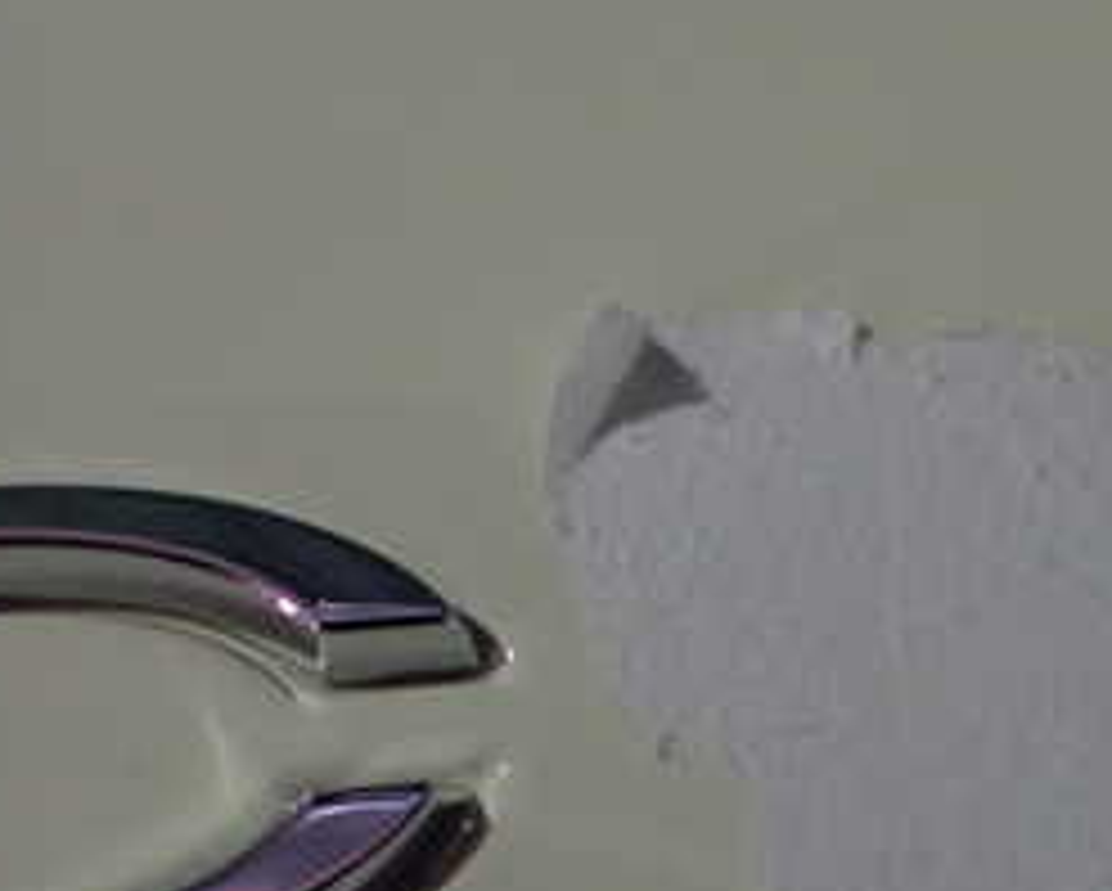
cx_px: 1071
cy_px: 711
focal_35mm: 71
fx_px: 2339
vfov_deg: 21.3
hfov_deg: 25.6
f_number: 2.3
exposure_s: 1/125
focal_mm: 5.4
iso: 800
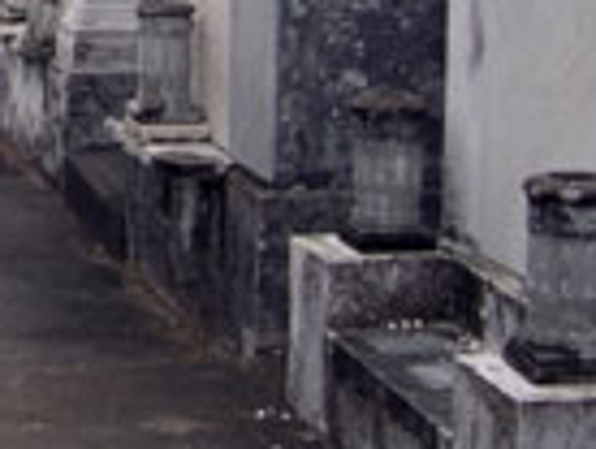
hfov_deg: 16.6
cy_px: -164
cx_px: -225
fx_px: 1897
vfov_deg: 13.0
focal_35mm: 110
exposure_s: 1/299
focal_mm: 8
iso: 100
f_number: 2.8
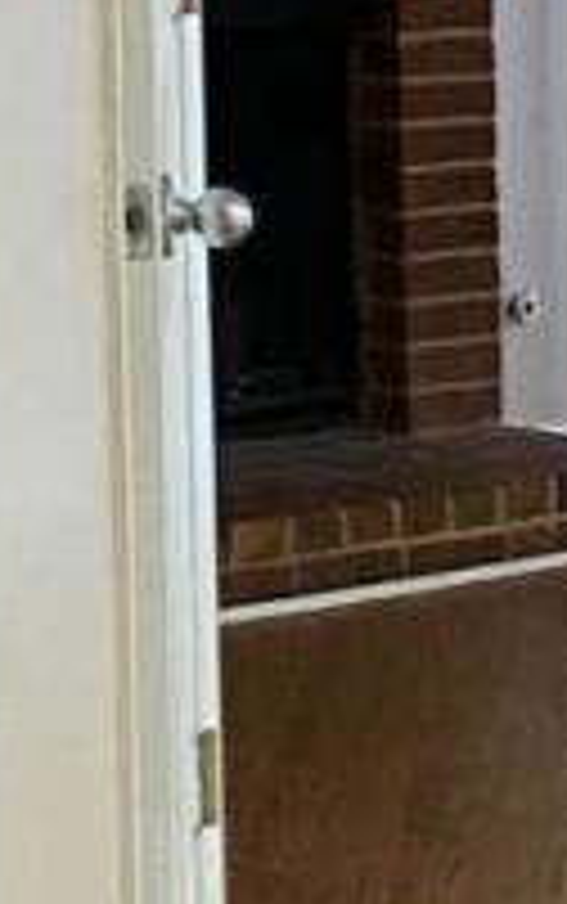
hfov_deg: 5.8
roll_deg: -1.3
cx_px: 1282
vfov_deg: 9.5
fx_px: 5403
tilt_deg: -9.7
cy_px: 877
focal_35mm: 219
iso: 320
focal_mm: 4.25
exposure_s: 1/40
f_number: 1.8
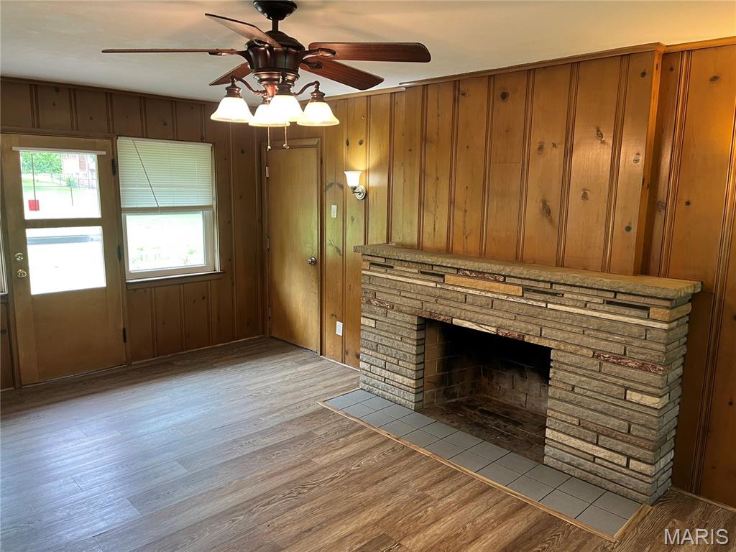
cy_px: 276
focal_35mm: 26
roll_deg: -1.3
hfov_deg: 67.3
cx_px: 368
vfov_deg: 53.1
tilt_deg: -8.6
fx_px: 553
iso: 125
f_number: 1.6
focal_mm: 5.1
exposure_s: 1/60
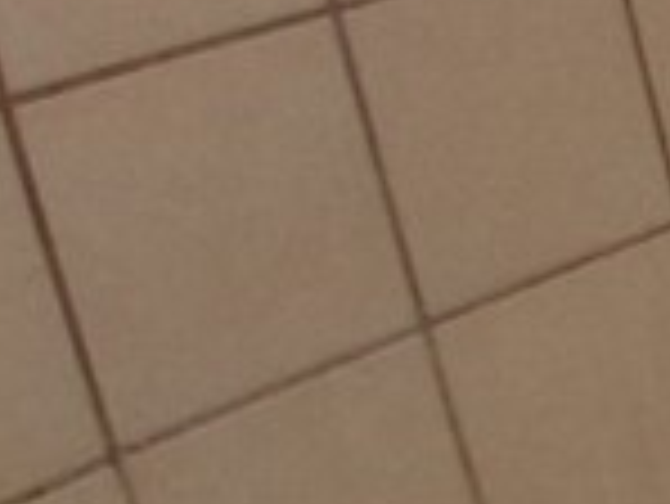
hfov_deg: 10.0
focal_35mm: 117
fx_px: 2266
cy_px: 216
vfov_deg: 12.7
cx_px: 2221
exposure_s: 1/40
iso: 100
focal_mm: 1.4
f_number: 2.2
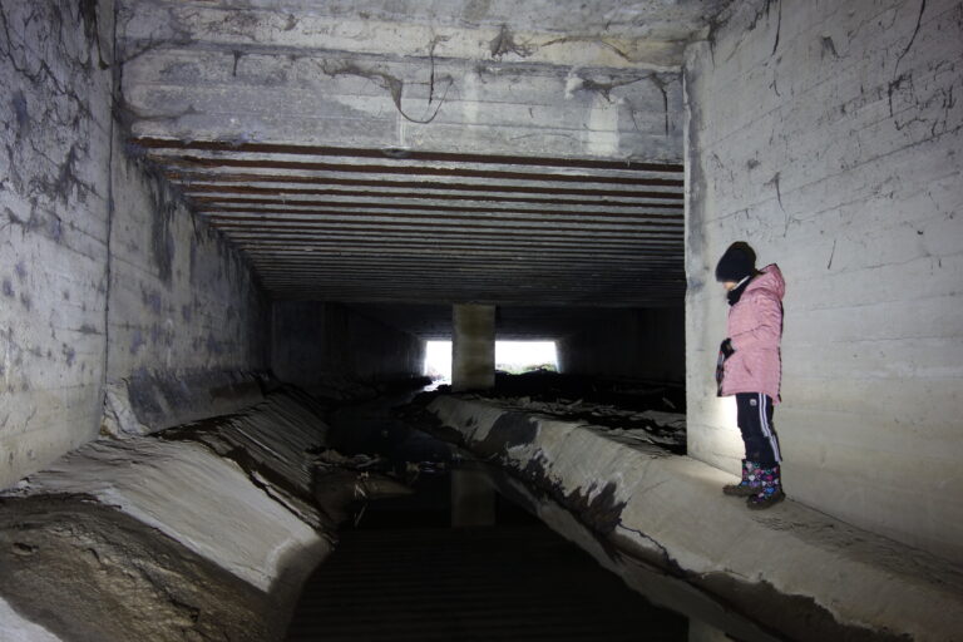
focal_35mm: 28
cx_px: 482
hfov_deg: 65.5
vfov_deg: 46.4
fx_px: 749
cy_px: 321
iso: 125
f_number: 2.5
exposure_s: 1.3
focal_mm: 10.4
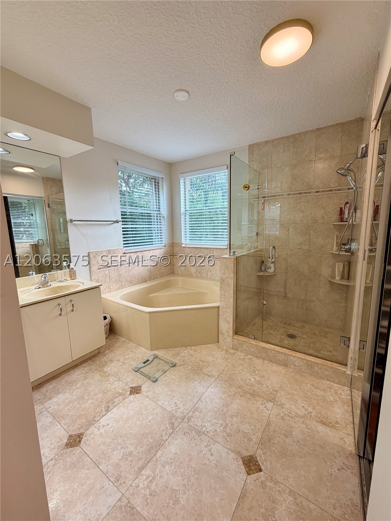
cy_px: 260
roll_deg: +0.9
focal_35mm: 14
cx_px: 196
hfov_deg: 85.7
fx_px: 211
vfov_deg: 102.1
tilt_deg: -8.6
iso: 125
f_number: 2.2
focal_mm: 2.22
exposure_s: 1/120
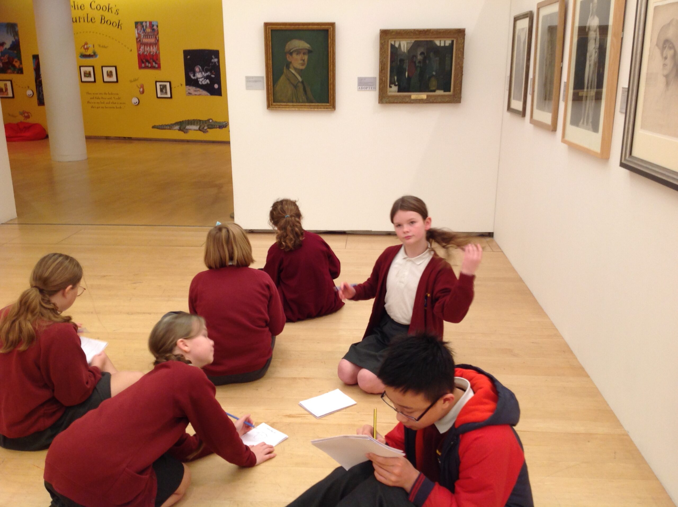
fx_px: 684
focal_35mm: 35
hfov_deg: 52.7
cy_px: 254
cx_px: 339
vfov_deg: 40.6
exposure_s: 1/15
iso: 64
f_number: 2.4
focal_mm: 4.28
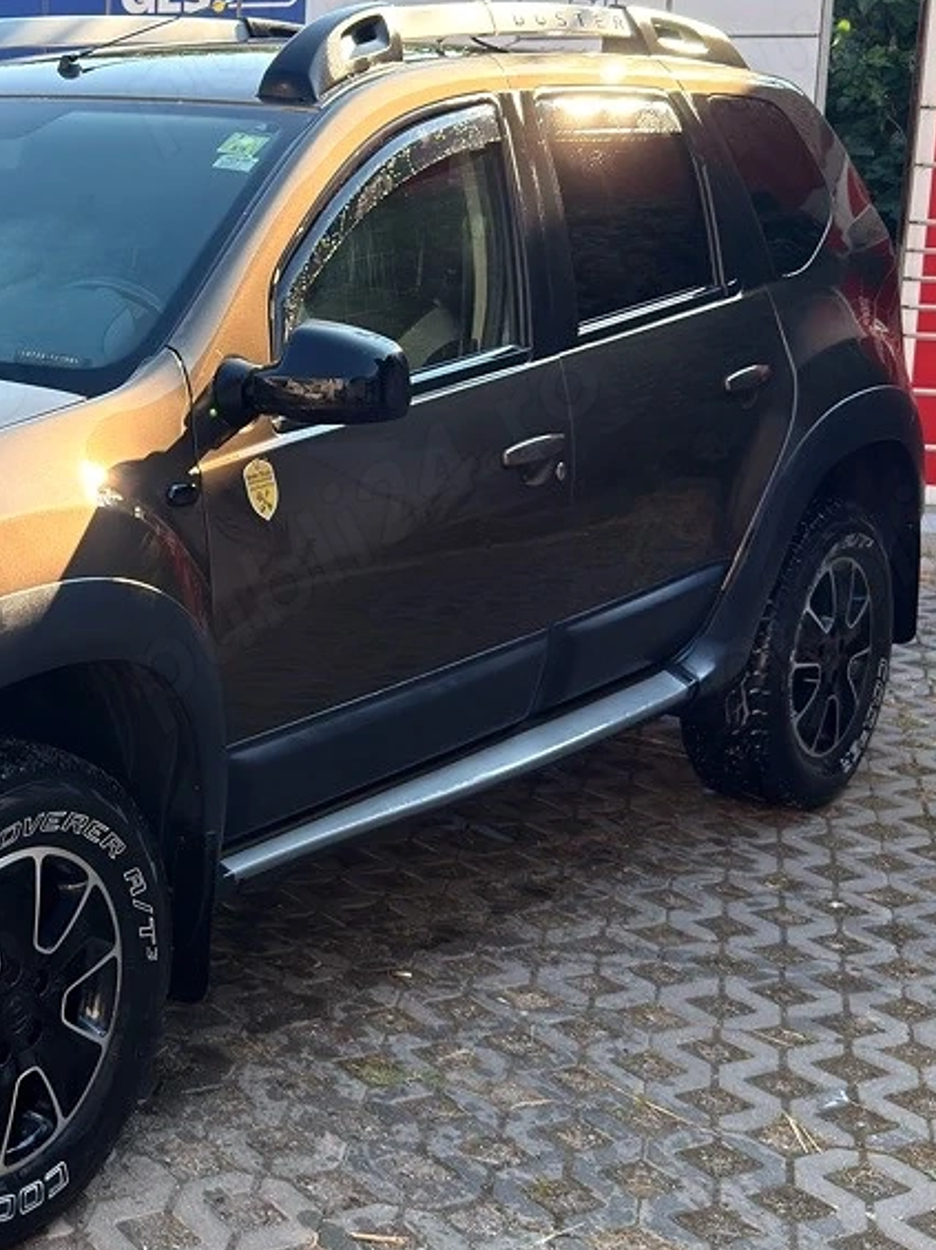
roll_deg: -0.1
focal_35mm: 62
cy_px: 546
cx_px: -64
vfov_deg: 31.2
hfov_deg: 22.4
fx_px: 2238
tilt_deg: -10.6
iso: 100
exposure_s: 1/850
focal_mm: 6.76
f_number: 1.78
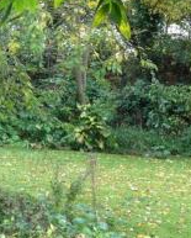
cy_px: 39
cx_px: -102
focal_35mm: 103
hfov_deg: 14.0
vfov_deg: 18.4
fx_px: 726
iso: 50
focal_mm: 4.28
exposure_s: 1/40
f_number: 2.4
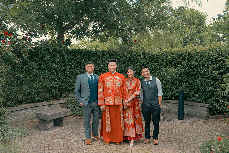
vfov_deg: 36.9
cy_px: 76
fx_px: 229
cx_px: 114
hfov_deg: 53.1
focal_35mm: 36
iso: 500
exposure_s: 1/160
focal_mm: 36
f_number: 5.6
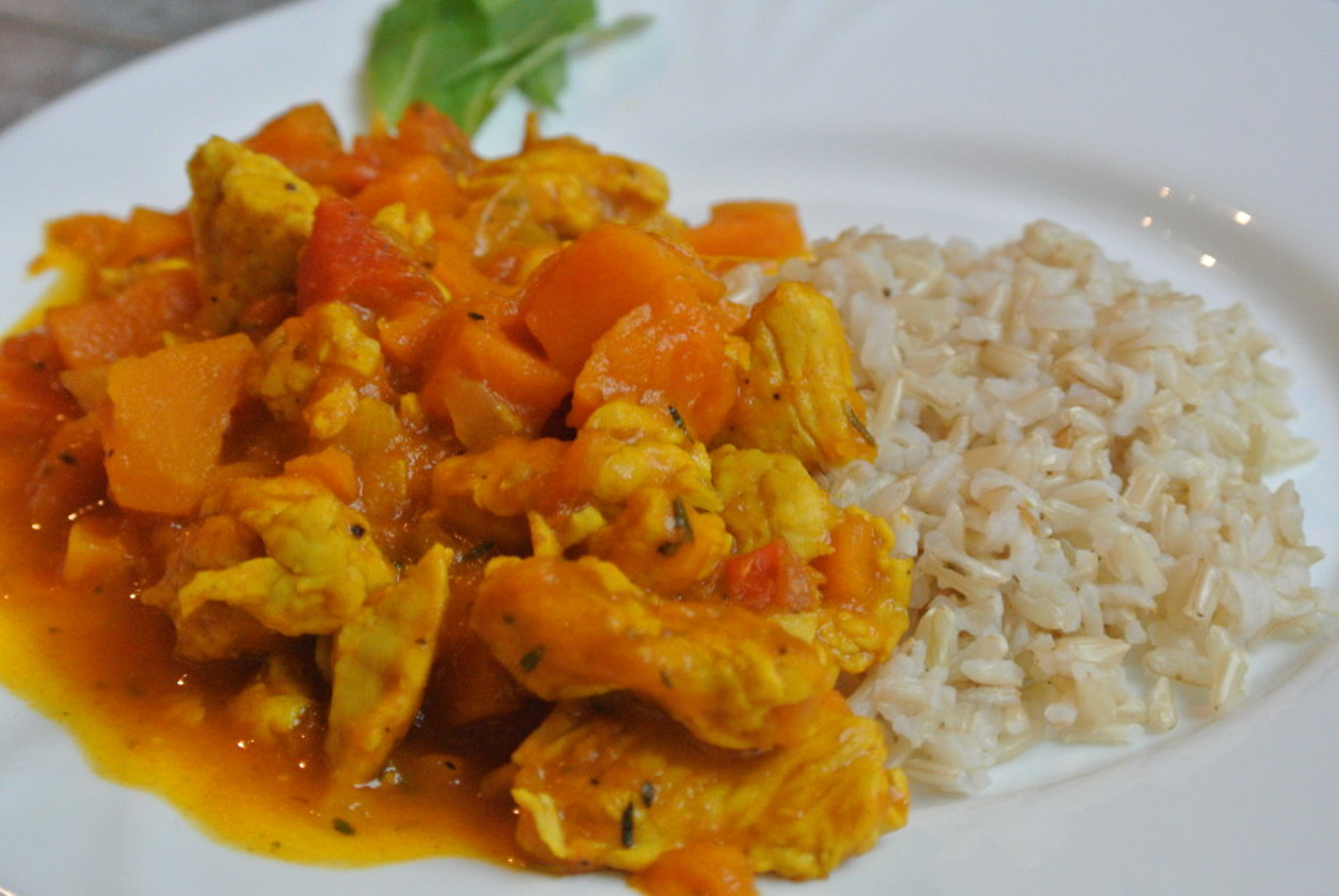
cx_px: 670
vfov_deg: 21.6
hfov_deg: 31.9
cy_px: 448
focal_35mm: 63
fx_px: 2346
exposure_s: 1/125
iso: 1400
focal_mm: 23.6
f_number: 5
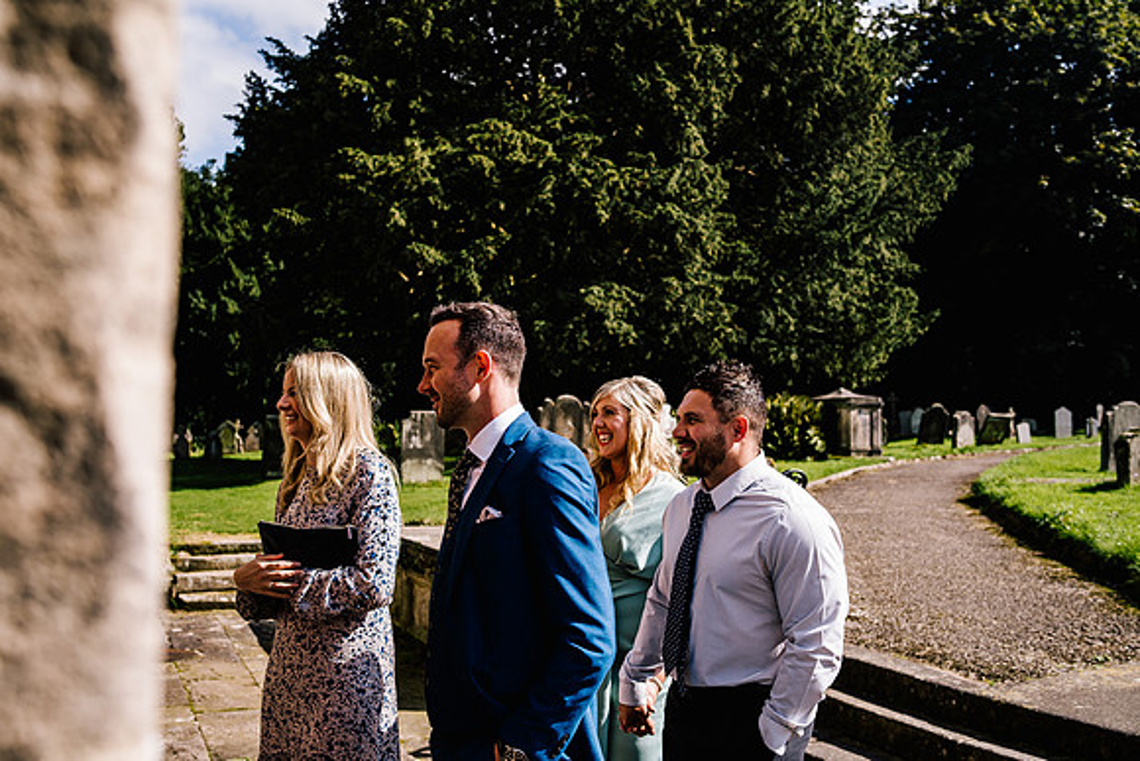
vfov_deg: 37.0
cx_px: 570
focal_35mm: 36
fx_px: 1135
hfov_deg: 53.3
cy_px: 380
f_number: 4.5
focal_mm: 35
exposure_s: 1/400
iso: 50
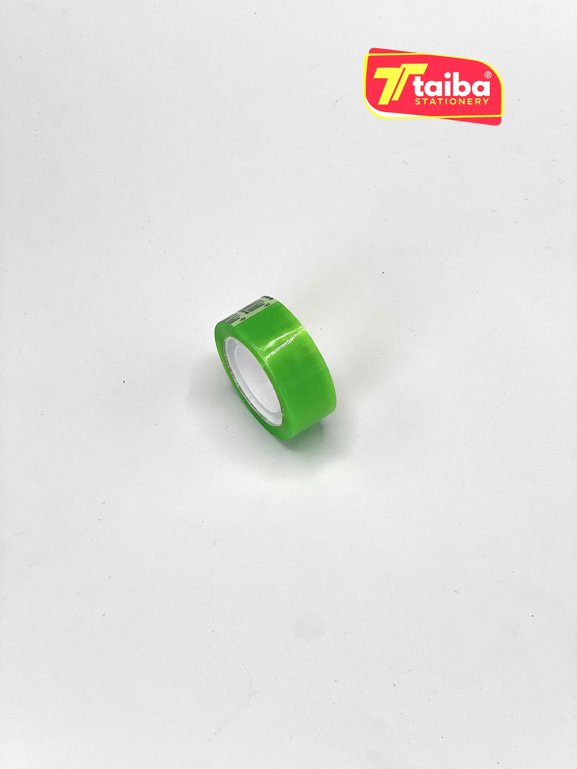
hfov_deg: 19.1
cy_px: 384
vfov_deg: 25.3
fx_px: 1711
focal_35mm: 77
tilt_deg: -52.4
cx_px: 288
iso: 32
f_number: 2.8
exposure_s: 1/280
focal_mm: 9
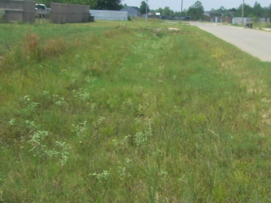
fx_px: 658
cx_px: 179
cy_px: 83
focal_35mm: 84
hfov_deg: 23.2
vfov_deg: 17.6
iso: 64
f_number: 7
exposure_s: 1/160
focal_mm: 6.3
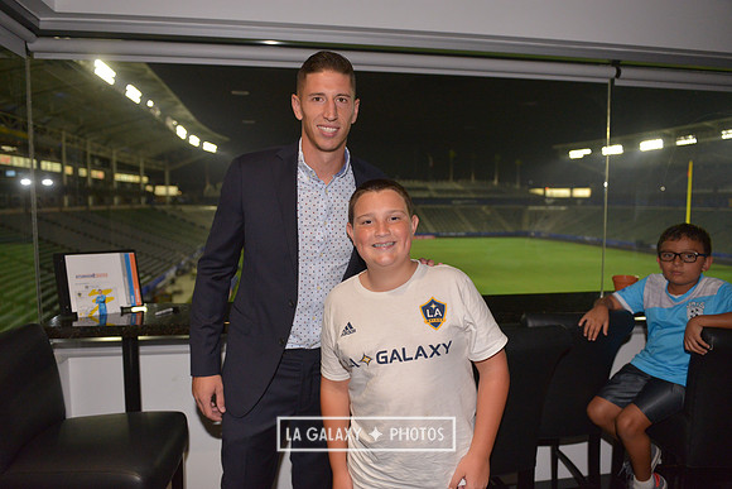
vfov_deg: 48.0
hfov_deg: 67.4
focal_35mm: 27
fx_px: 549
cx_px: 366
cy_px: 244
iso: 2500
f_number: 3.2
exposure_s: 1/1600
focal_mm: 27
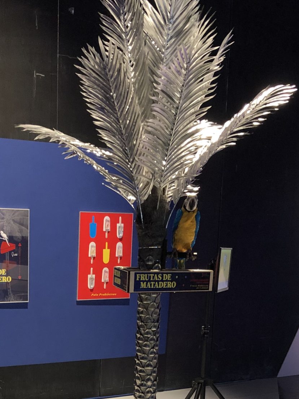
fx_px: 749
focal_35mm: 65
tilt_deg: -12.7
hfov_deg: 22.4
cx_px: 75
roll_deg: +0.2
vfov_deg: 28.0
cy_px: 404
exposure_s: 1/16
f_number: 1.8
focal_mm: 3.99
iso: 64
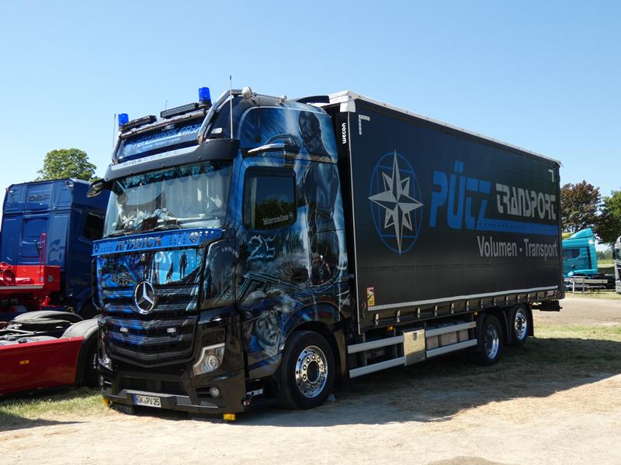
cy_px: 232
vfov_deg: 39.7
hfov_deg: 51.4
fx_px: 646
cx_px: 310
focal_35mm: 36
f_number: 3.5
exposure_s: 1/500
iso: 80
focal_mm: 6.5
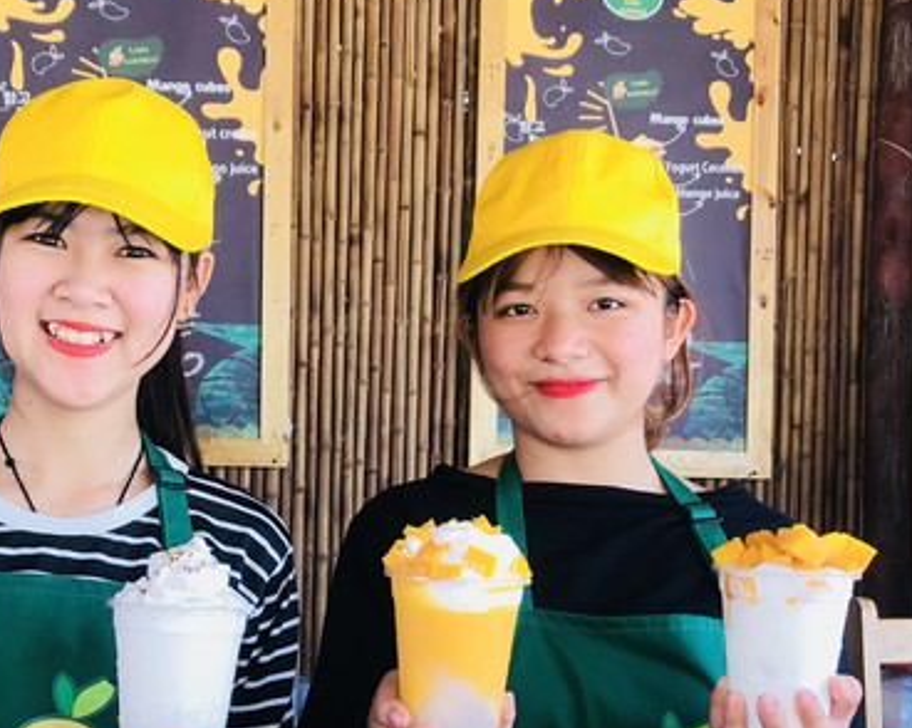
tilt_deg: +1.0
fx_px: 1322
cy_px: 496
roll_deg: +0.1
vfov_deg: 30.5
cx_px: 315
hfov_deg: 37.7
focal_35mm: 49
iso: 20
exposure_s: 1/104
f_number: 1.8
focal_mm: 3.99
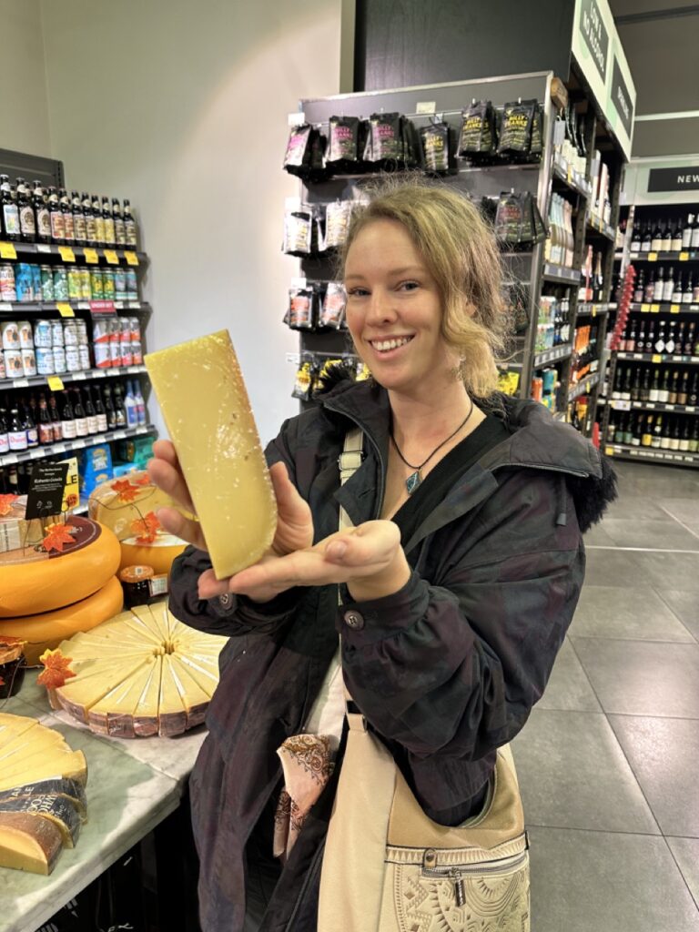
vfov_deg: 71.6
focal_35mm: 24
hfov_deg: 56.8
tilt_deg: -14.1
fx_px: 646
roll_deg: -2.4
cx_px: 350
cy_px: 466
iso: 125
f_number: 1.78
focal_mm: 6.86
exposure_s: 1/50
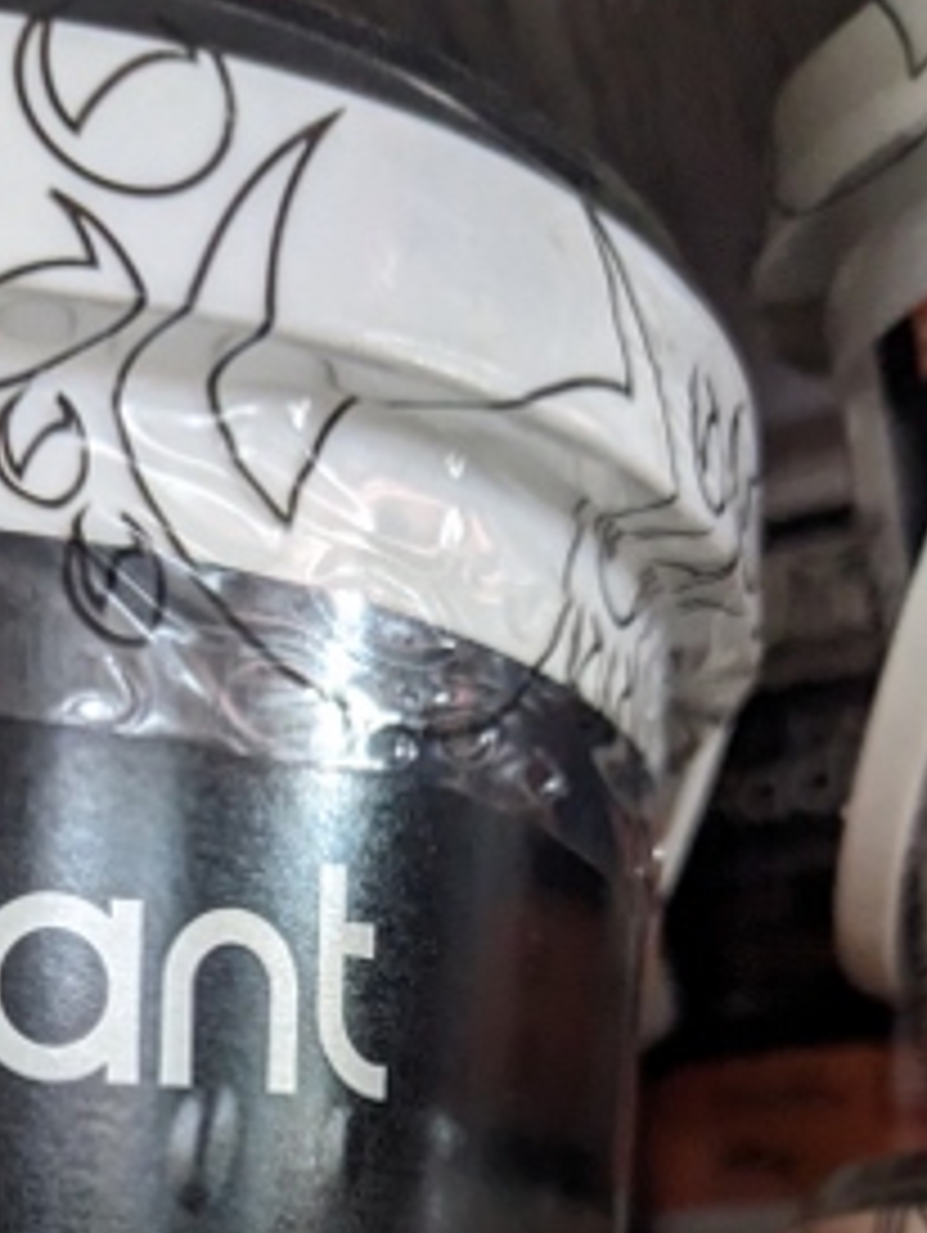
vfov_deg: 28.3
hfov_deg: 22.4
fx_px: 2246
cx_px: 4
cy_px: 1310
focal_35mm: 63
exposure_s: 1/26.3
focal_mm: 4.38
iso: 516
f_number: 1.73
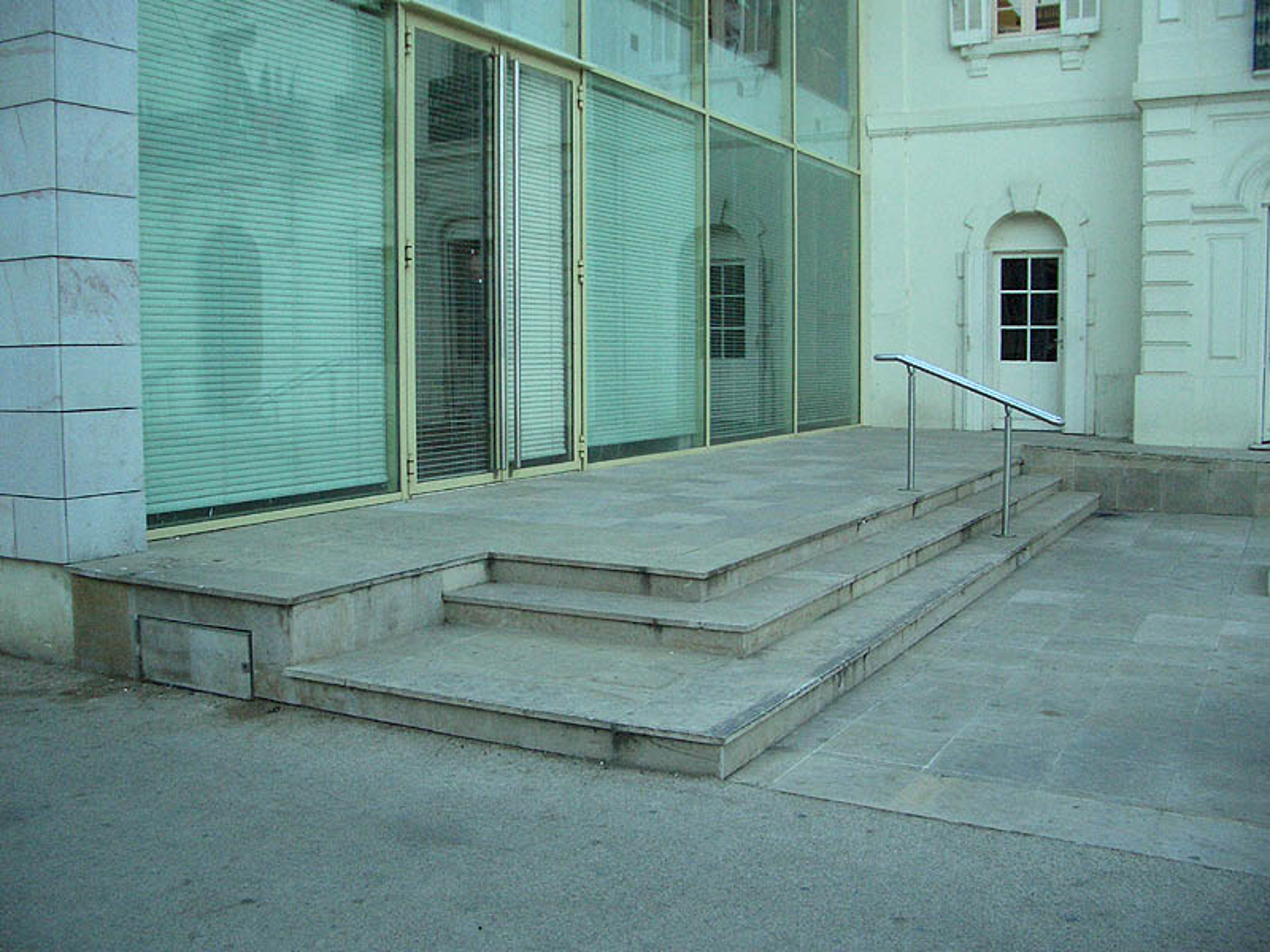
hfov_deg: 52.6
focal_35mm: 35
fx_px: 1284
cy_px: 476
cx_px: 635
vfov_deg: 40.7
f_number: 2.6
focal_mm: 5.8
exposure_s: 1/320
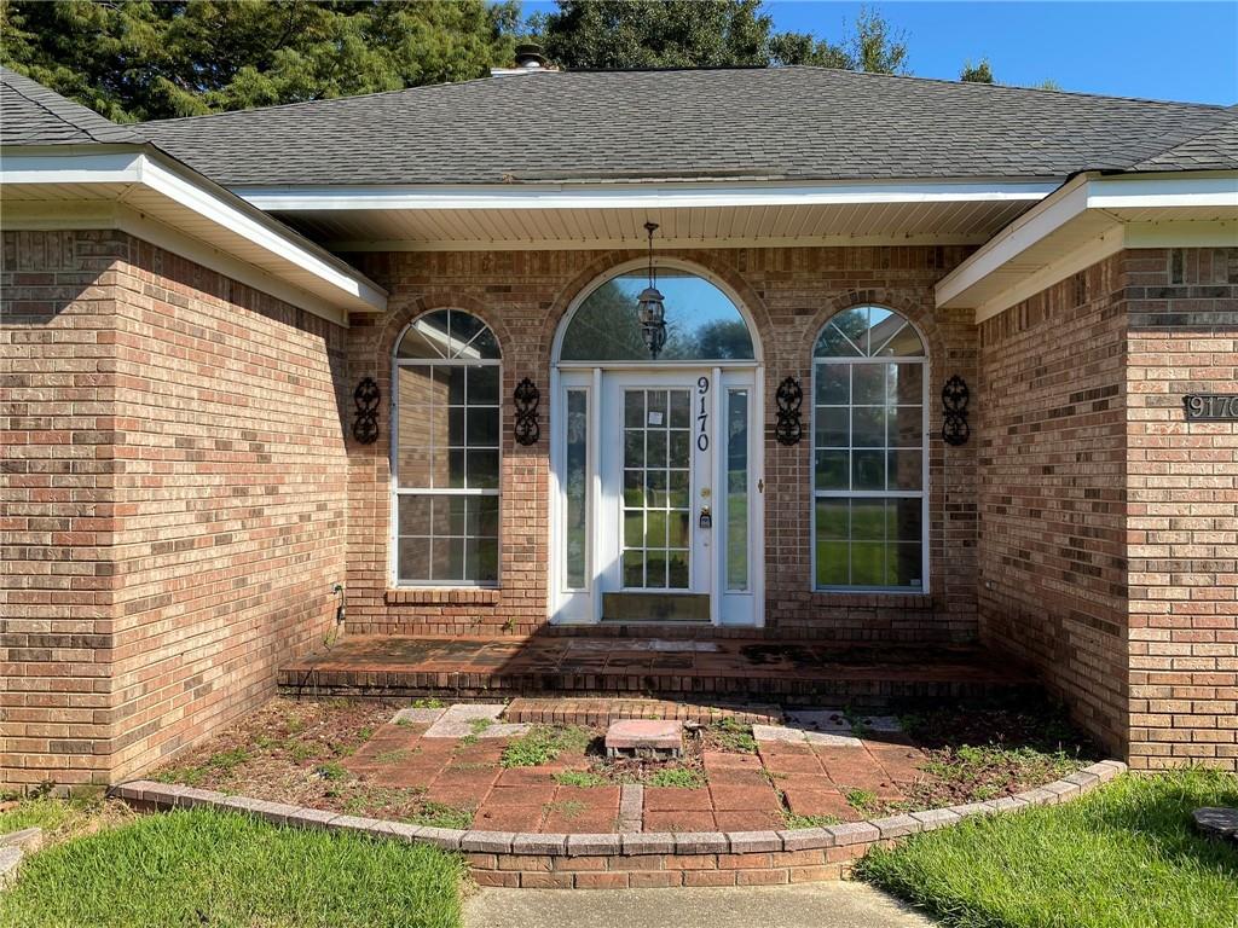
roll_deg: -0.4
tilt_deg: +0.5
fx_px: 930
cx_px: 619
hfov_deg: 67.3
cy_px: 464
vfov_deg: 53.1
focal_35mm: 26
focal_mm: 4.25
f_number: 1.8
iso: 32
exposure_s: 1/1838
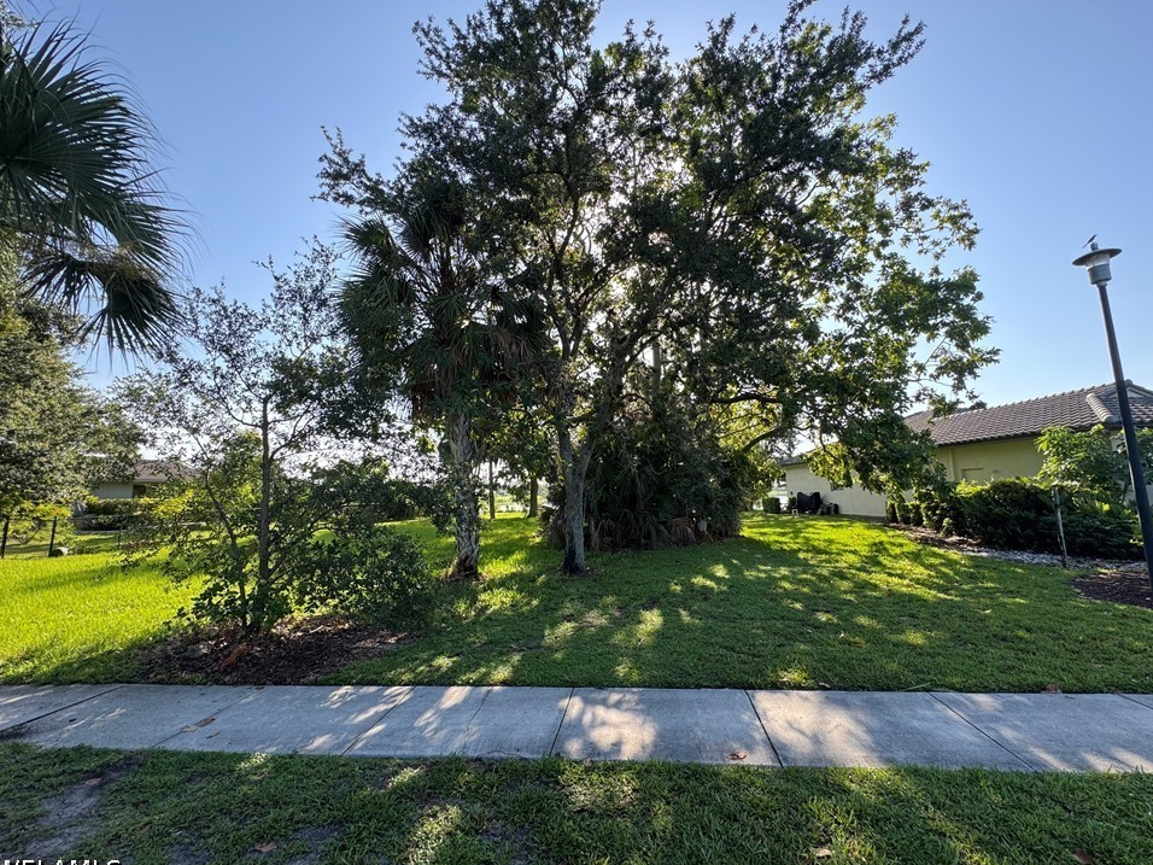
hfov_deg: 98.2
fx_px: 500
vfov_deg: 81.7
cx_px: 589
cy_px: 427
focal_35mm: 15
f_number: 2.2
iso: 40
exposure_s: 1/314
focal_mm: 2.22
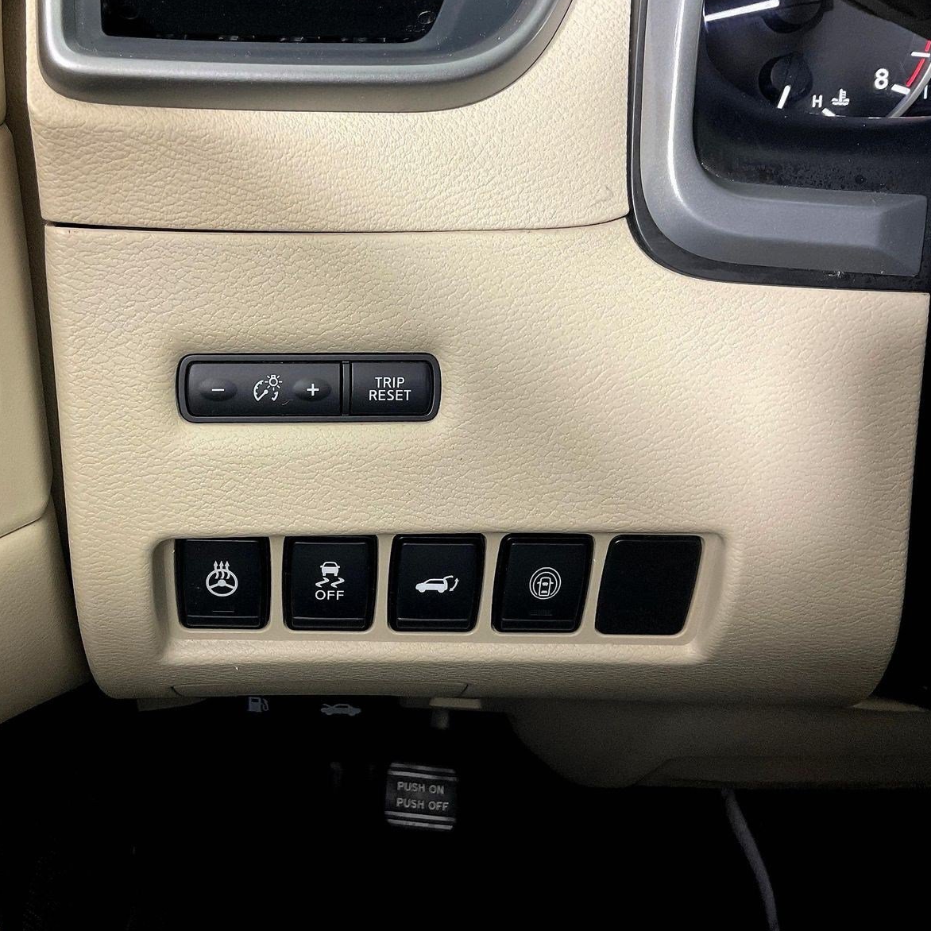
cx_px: 327
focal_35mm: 35
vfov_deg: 47.2
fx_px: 1065
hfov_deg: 46.6
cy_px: 457
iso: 125
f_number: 1.8
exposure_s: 1/60
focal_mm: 3
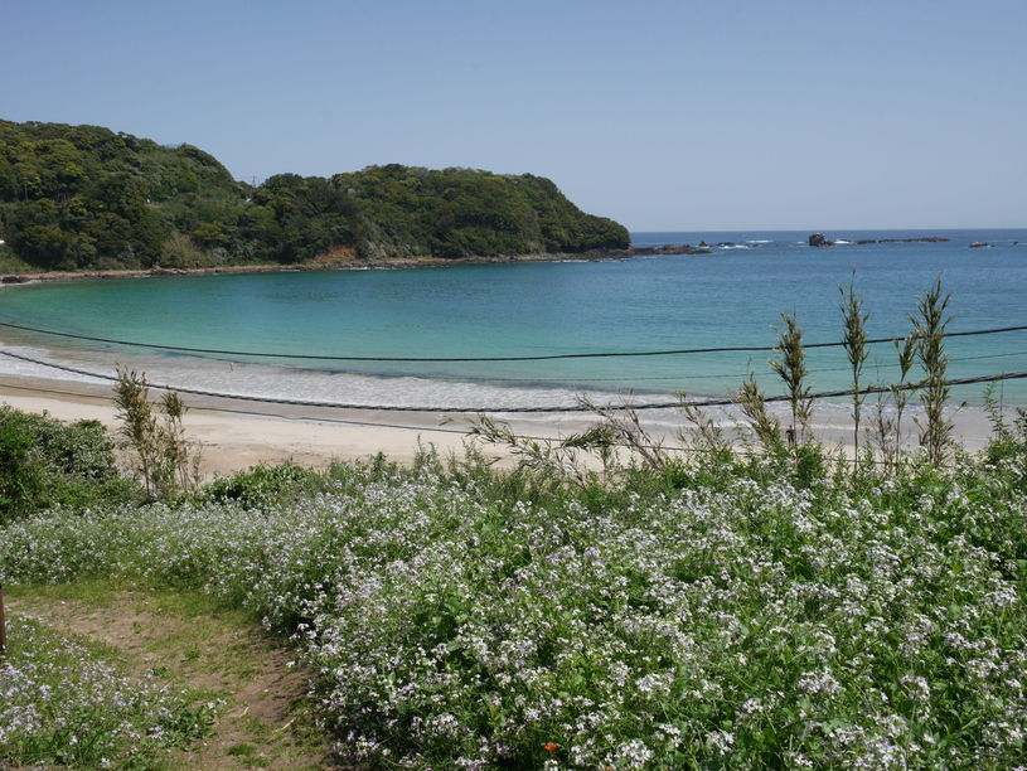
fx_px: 1009
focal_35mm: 34
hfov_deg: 53.9
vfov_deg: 41.8
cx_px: 514
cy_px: 386
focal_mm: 17
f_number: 9
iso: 200
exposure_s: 1/640
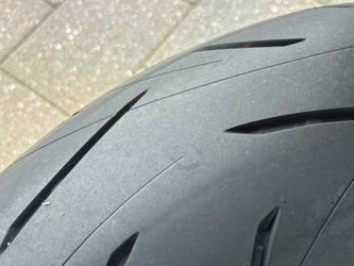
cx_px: 280
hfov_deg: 36.9
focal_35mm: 50
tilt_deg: -69.2
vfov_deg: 29.1
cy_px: 144
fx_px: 512
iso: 125
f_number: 1.6
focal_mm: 5.96
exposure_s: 1/78
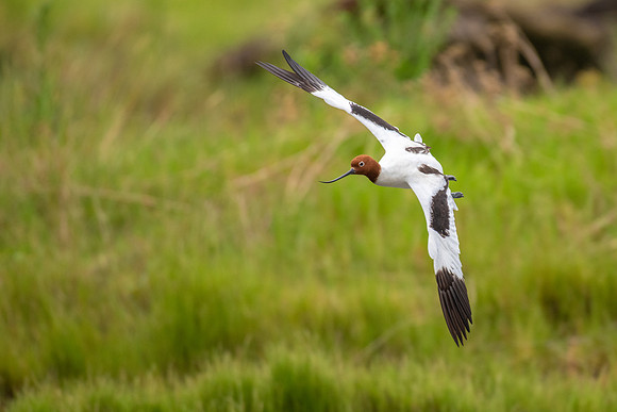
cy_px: 210
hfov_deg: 2.6
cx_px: 447
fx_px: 13602
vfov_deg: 1.7
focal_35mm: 793
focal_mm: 500
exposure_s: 1/2000
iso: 720
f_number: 5.6
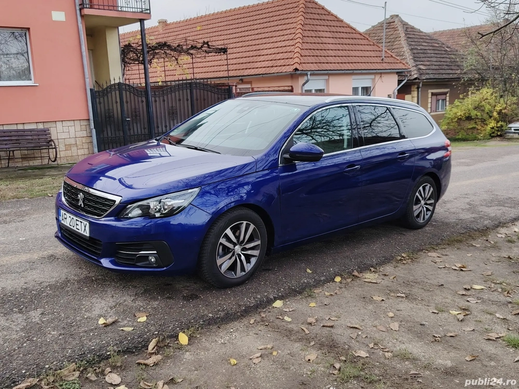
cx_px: 260
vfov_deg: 41.8
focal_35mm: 34
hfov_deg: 54.0
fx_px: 510
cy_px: 194
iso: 100
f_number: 1.75
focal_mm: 5.25
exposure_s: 1/124
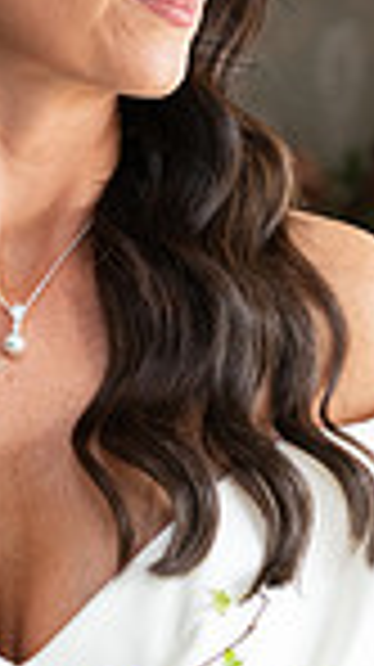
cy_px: 418
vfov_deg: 12.3
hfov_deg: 6.9
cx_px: 41
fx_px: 3092
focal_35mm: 175
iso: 400
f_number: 3.5
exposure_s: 1/160
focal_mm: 55
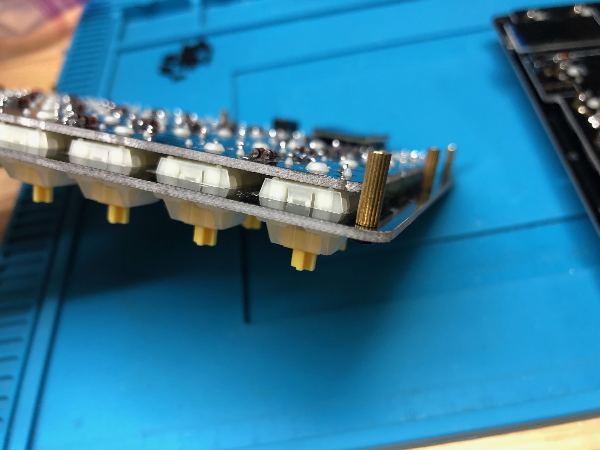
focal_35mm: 28
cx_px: 300
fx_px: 485
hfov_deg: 63.4
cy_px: 225
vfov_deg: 49.7
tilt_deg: -47.5
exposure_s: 1/30
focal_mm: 4
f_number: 1.8
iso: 32
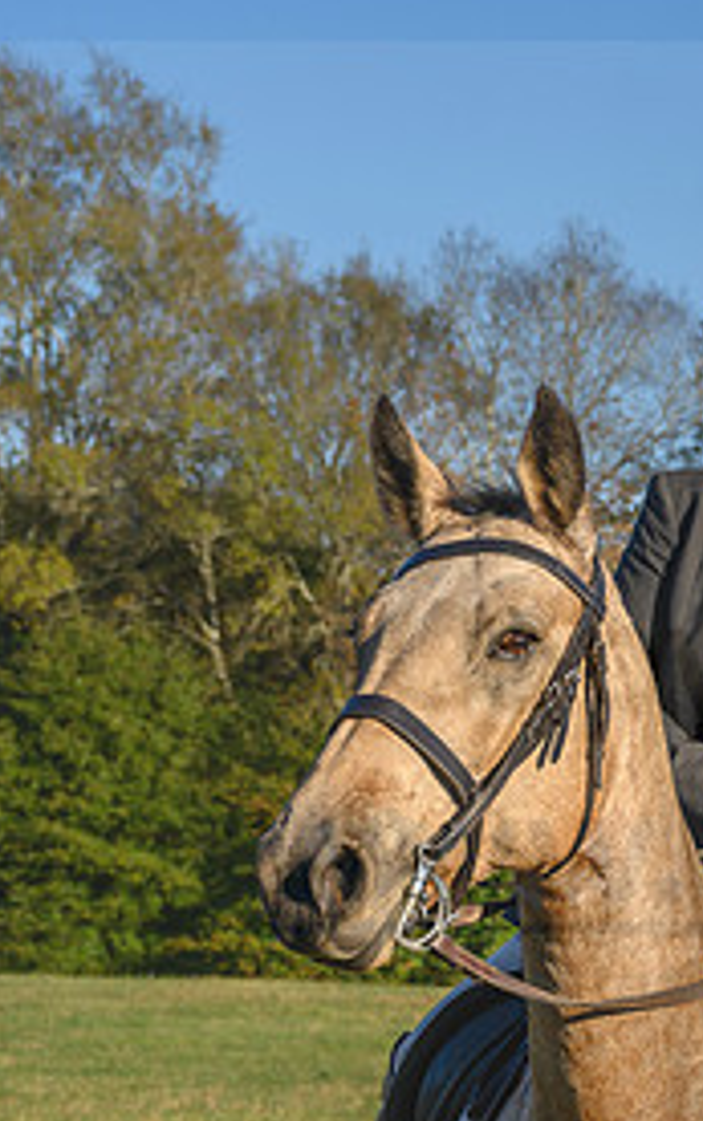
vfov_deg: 14.0
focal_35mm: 148
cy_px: 1004
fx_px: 4527
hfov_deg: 8.4
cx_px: 1422
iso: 100
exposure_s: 1/640
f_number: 5
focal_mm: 43
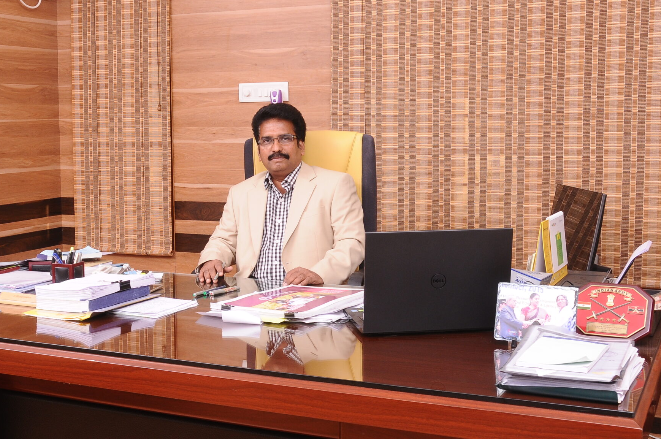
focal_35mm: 53
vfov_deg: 25.4
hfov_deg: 37.5
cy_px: 163
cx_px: 288
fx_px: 972
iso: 320
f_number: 8
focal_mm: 24
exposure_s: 1/125
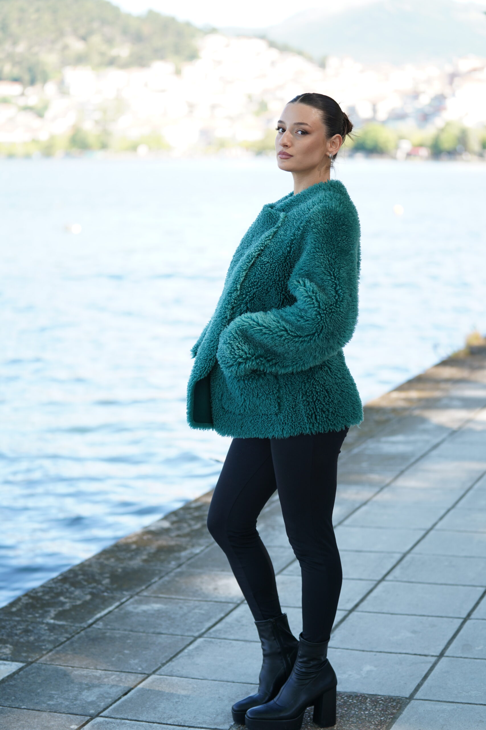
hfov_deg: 18.9
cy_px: 365
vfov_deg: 28.1
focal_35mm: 72
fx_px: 1458
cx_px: 243
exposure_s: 1/250
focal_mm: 72
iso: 160
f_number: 2.8
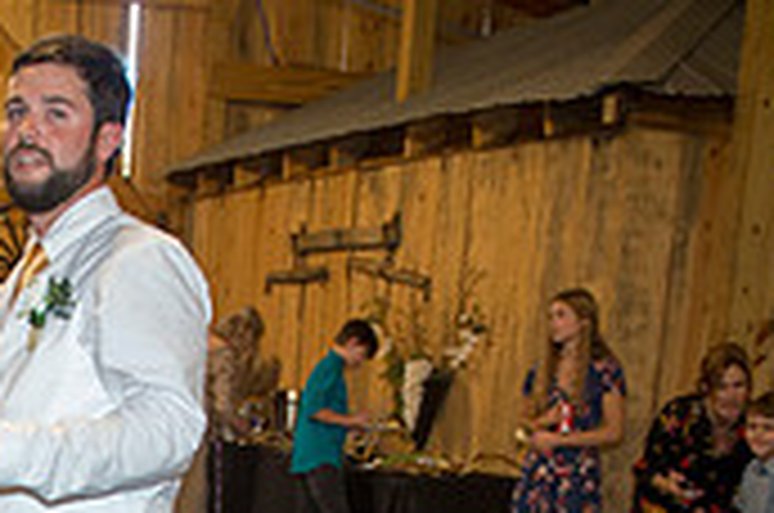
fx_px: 1738
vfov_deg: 15.2
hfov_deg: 23.5
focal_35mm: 81
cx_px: -86
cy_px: 832
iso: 1600
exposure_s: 1/160
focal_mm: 24
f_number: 3.2
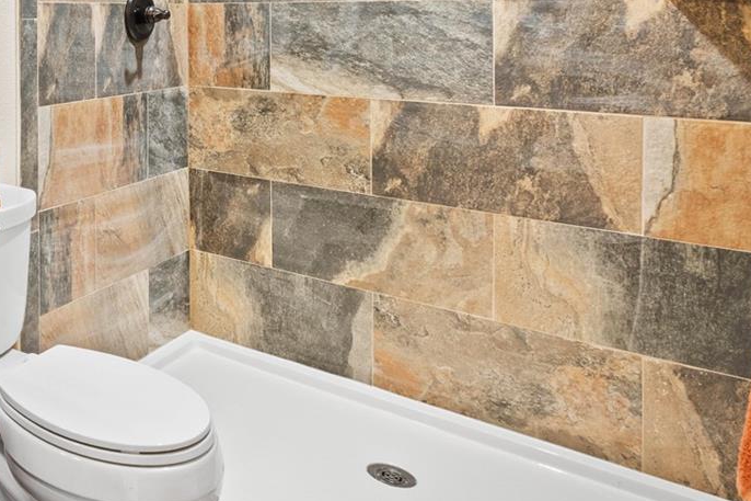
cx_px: -99
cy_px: 73
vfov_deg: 36.1
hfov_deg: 41.6
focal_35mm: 35
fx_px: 730
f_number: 10
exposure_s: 3.2
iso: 200
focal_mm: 10
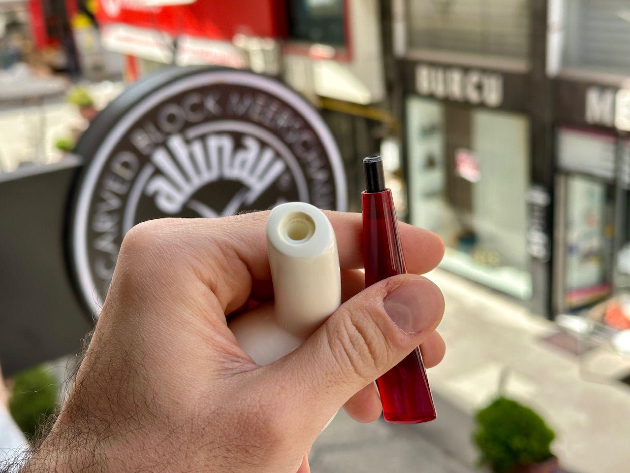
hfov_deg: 39.7
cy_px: 236
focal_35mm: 48
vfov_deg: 30.3
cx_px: 315
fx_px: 874
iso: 64
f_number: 1.78
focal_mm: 6.86
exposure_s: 1/843
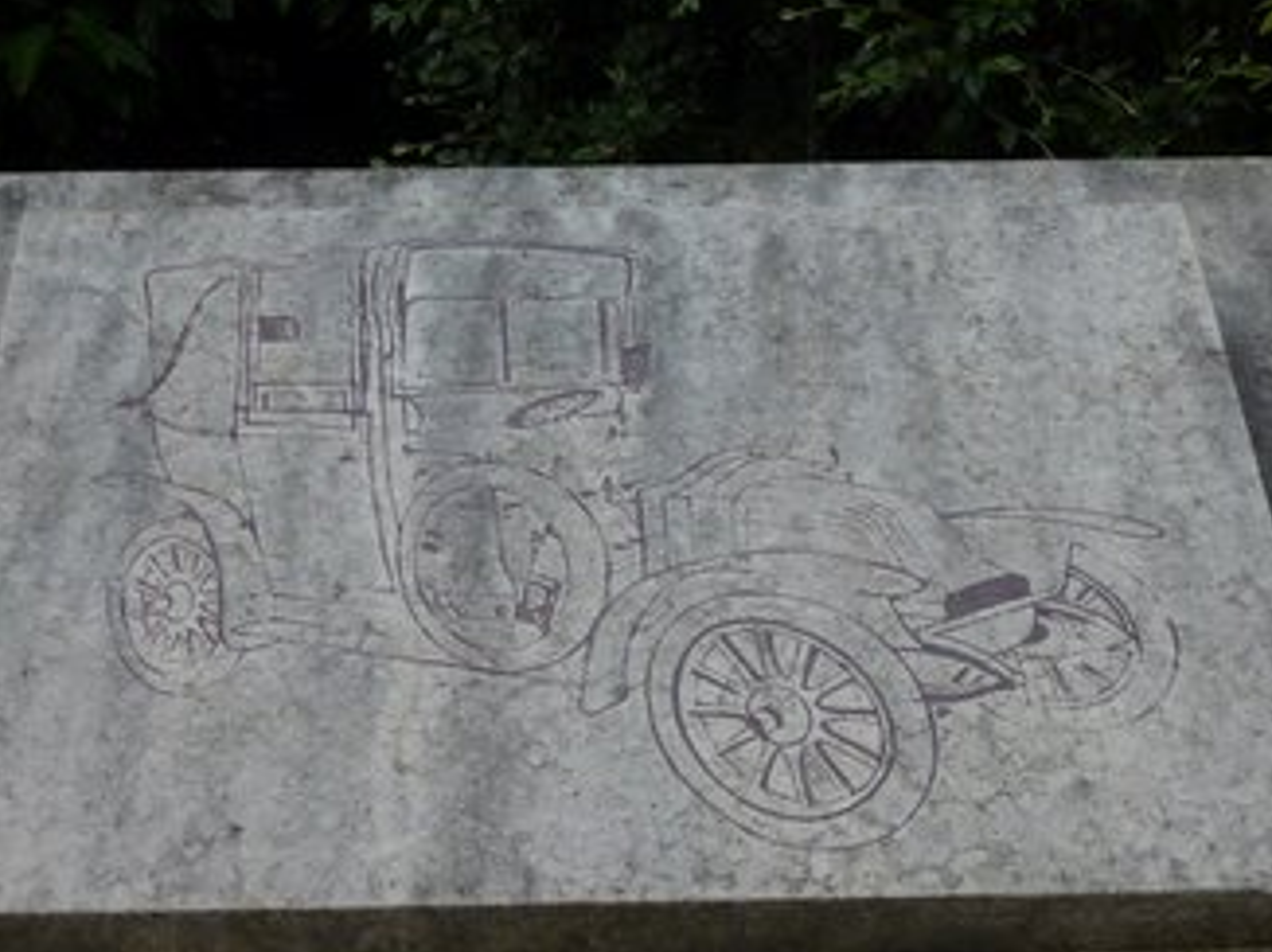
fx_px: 2570
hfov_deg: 27.8
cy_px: 542
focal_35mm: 70
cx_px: 652
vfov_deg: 21.0
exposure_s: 1/250
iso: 100
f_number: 4.4
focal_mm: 10.1
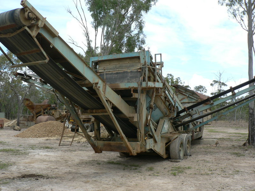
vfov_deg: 39.7
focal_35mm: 36
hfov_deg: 51.4
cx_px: 128
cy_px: 96
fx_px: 265
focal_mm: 6
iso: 80
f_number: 4
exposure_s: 1/250
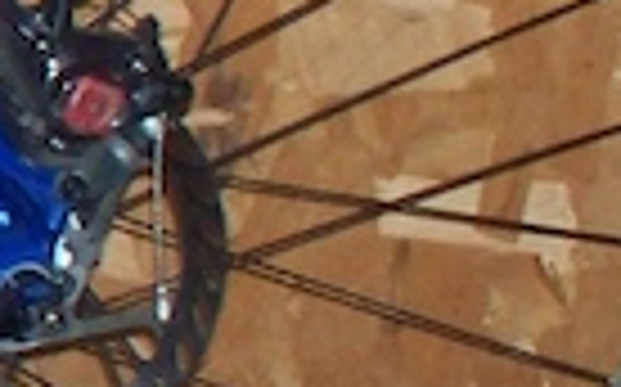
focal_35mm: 283
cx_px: -1548
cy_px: -148
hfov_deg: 6.5
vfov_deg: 4.6
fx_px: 4786
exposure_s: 1/30
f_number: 2.8
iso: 200
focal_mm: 7.54
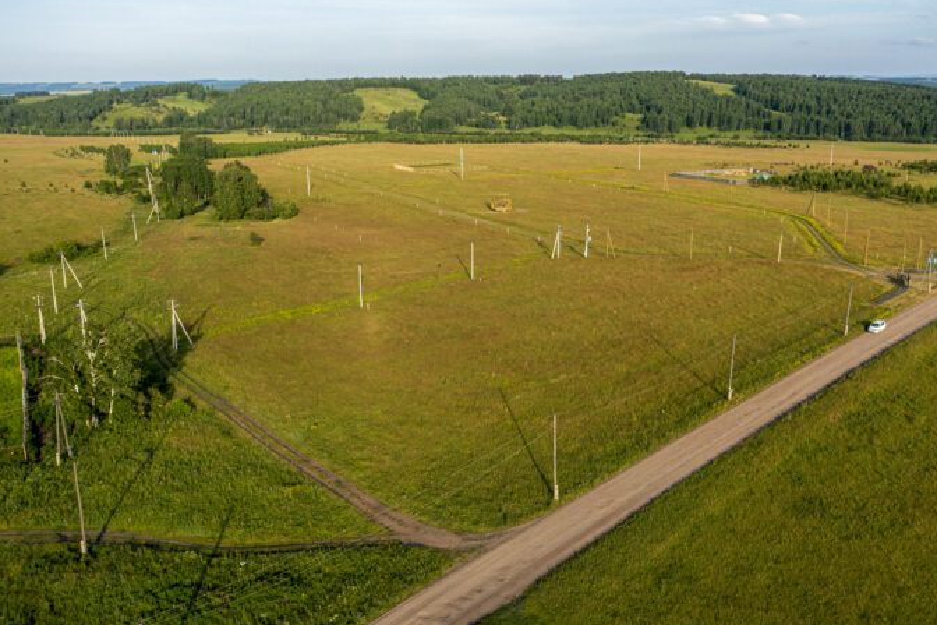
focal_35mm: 32
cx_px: 468
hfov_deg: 58.7
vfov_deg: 41.1
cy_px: 304
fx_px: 833
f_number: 4.5
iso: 100
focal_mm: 10.26
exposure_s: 1/100
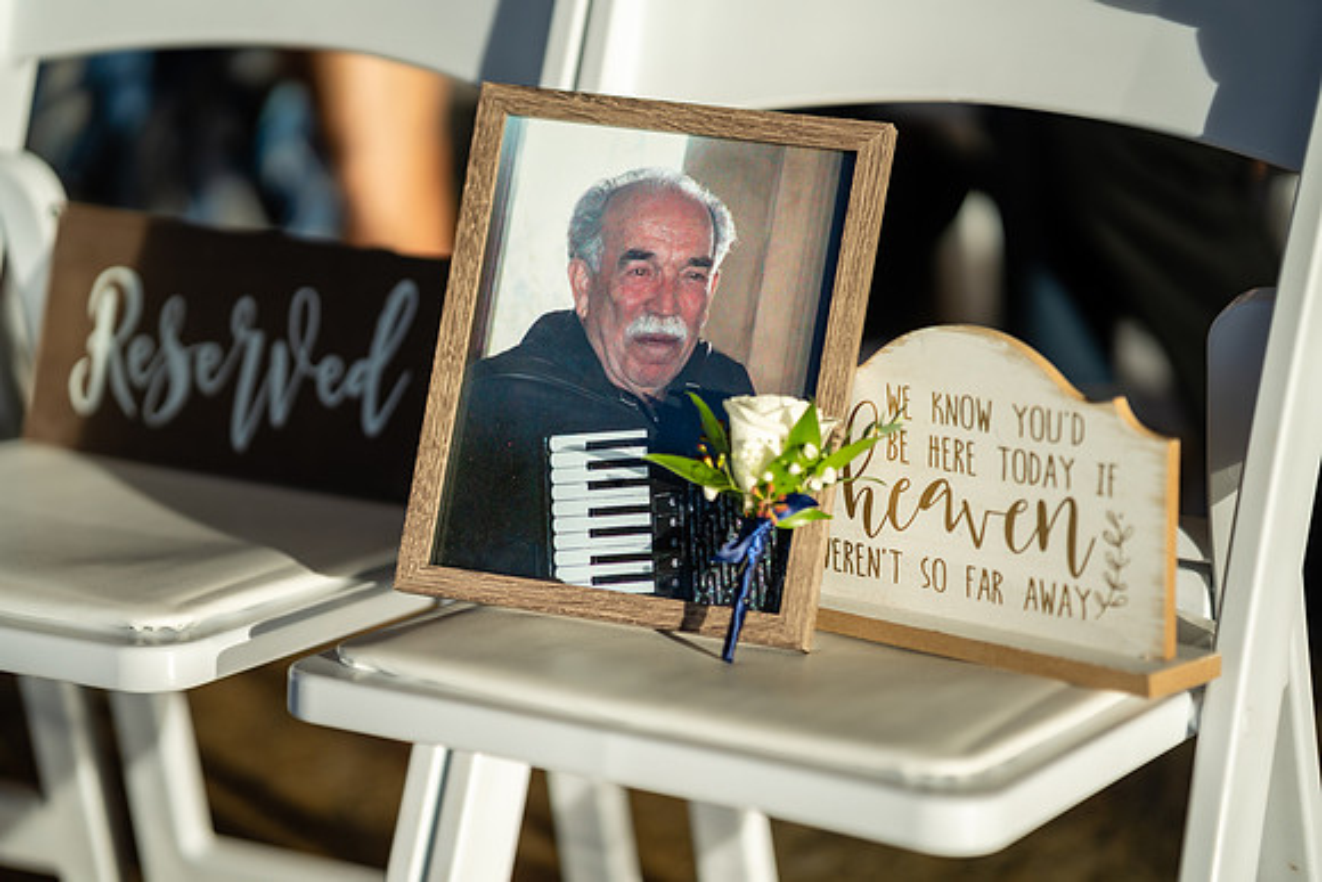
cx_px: 663
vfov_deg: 15.5
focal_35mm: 88
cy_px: 438
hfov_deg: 23.1
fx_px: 3241
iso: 125
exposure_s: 1/2500
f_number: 1.4
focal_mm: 85
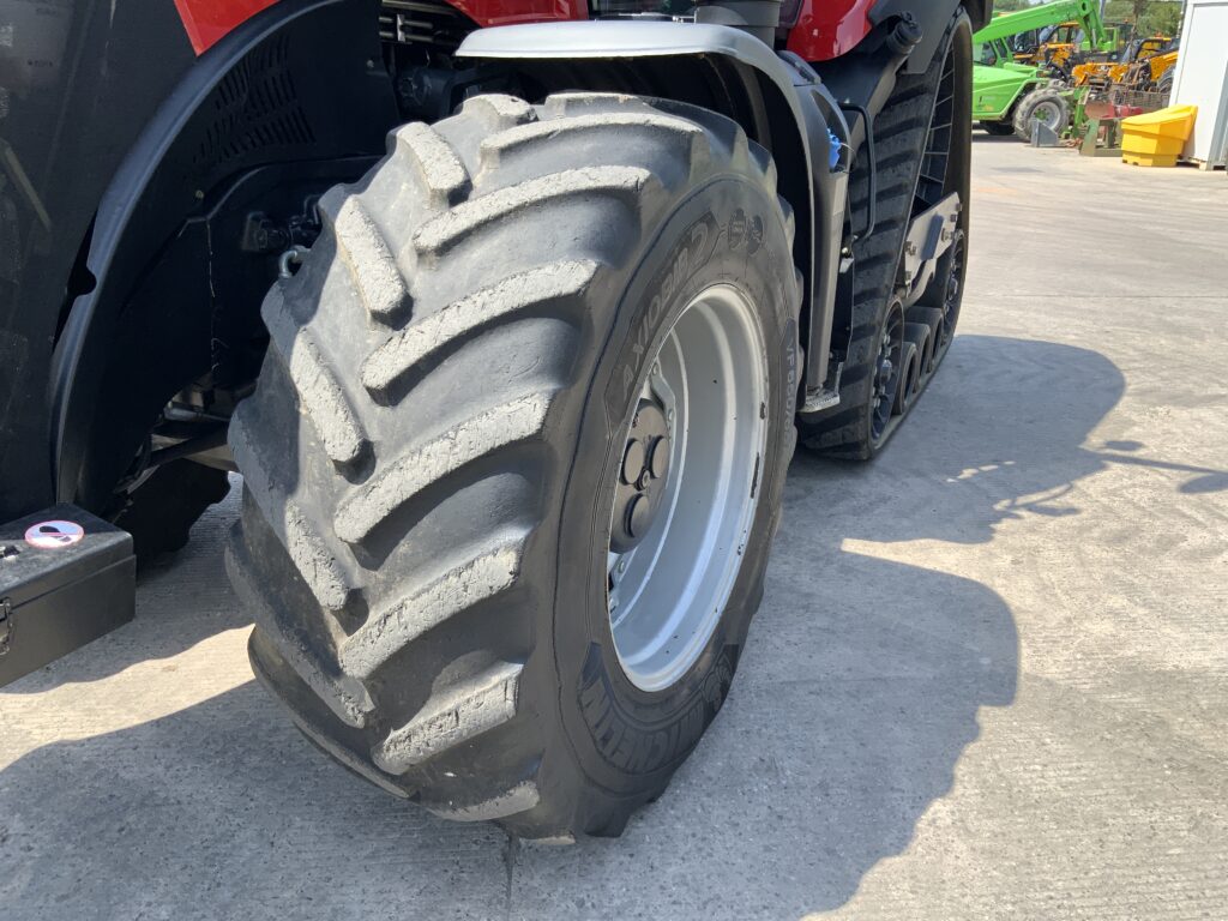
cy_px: 460
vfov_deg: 48.2
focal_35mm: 29
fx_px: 1029
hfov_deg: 61.7
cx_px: 614
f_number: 1.8
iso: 16
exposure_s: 1/620
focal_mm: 3
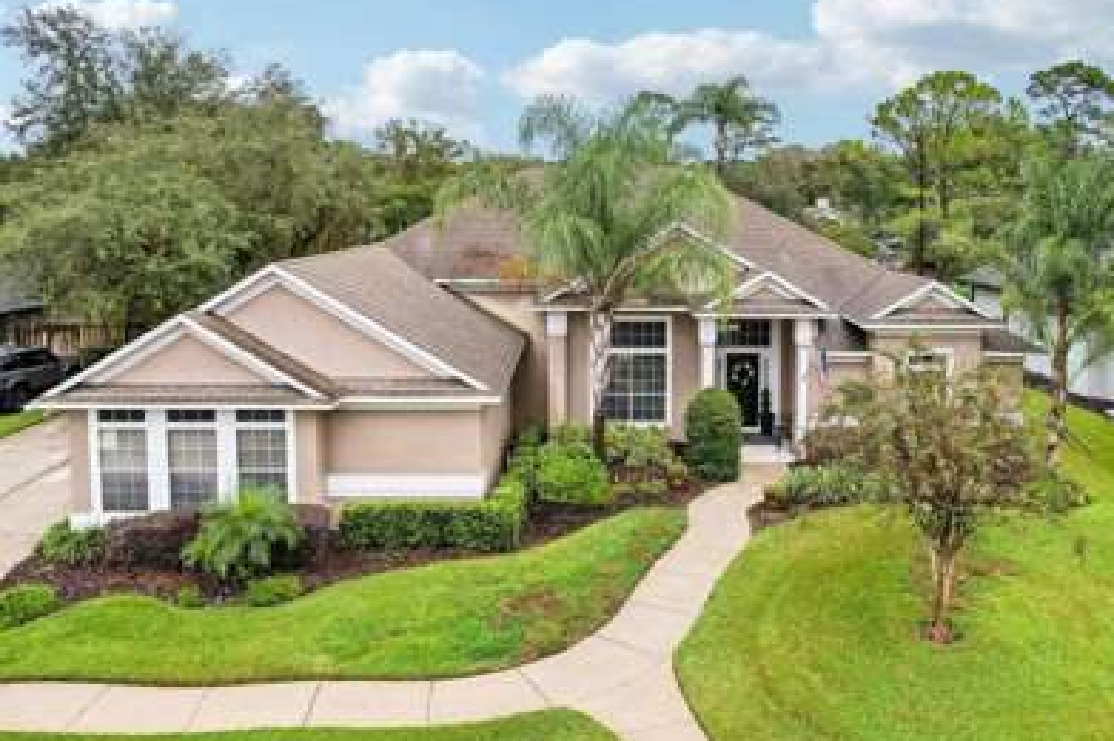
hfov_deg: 67.4
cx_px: 590
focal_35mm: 27
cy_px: 435
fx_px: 835
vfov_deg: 47.6
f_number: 2.8
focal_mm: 8.4
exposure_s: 1/1000
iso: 100
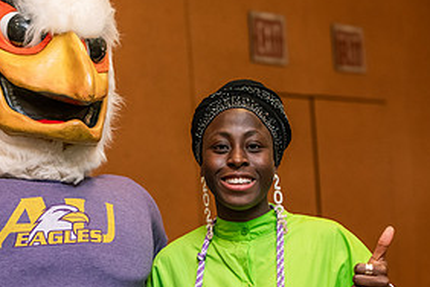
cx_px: 88
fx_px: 1720
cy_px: 213
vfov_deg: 9.5
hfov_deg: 14.2
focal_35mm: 144
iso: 1600
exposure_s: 1/160
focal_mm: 70
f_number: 3.5
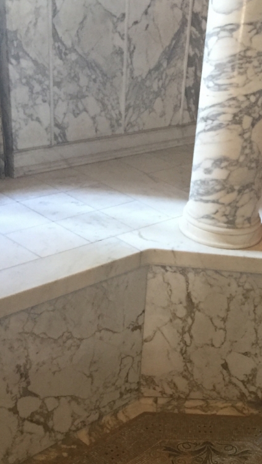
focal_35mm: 50
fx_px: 617
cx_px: 257
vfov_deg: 40.1
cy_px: 352
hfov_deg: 23.1
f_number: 2.2
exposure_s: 1/33
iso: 200
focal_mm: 4.15
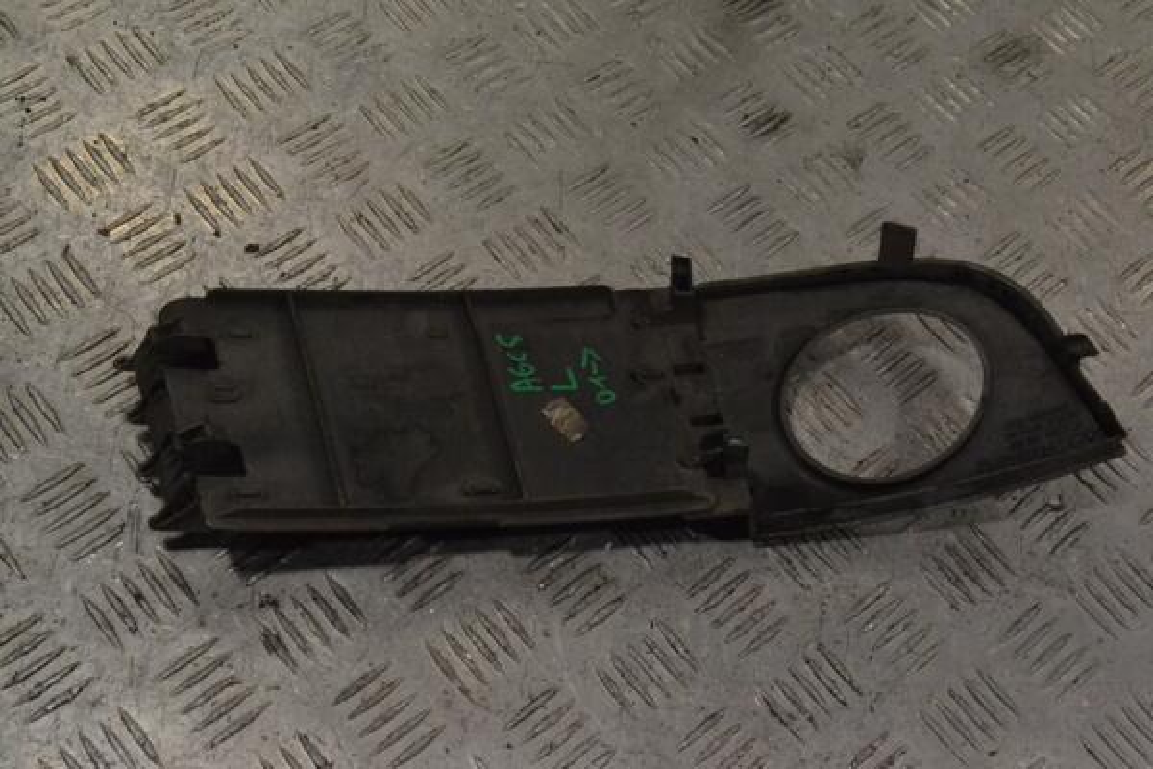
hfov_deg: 38.9
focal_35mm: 51
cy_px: 384
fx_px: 1633
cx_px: 576
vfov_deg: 26.5
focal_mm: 34
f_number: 11
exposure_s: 1/500
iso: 3200
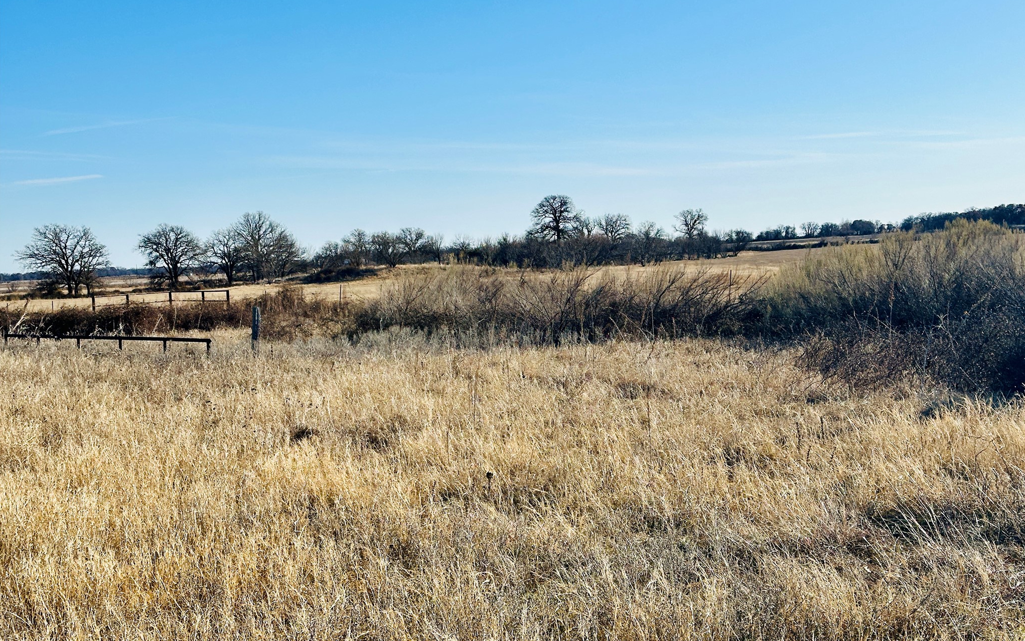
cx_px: 512
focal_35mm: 51
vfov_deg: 25.3
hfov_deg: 39.6
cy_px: 309
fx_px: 1425
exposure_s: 1/5882
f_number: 1.78
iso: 64
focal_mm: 6.86
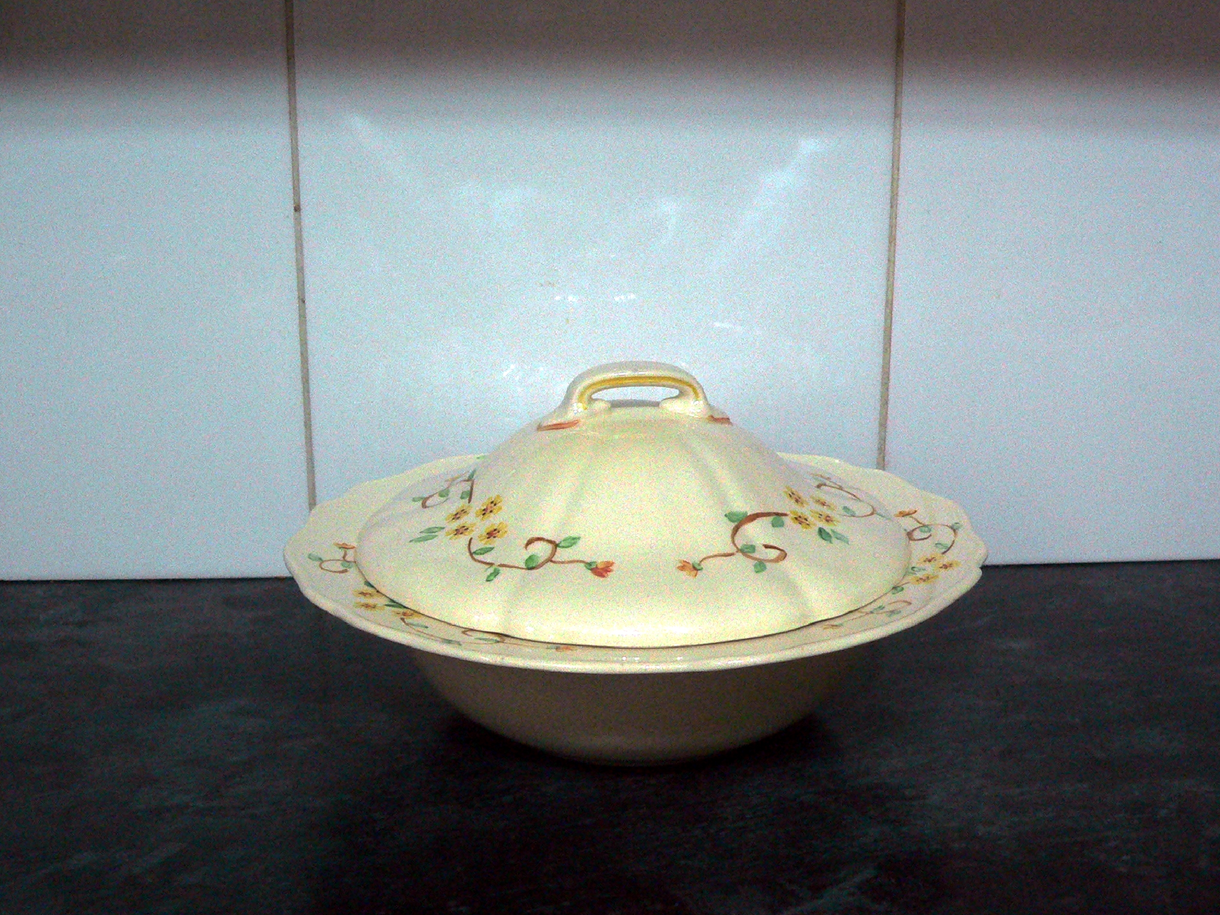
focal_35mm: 39
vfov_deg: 36.8
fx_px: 1374
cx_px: 629
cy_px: 484
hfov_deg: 47.9
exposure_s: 1/40
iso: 400
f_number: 2.8
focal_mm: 6
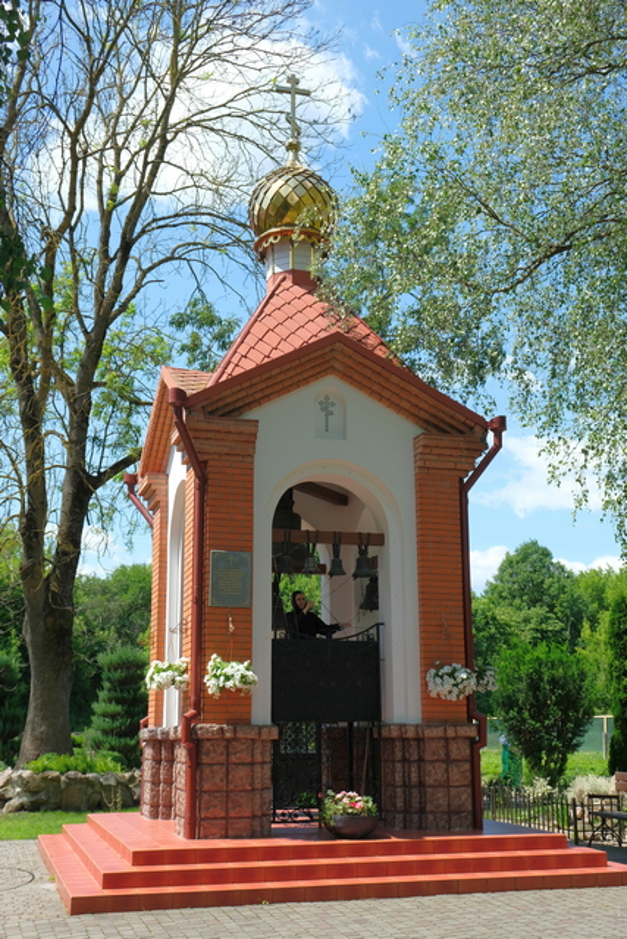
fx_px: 1044
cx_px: 314
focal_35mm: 40
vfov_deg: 48.4
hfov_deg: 33.4
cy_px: 470
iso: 200
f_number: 5.6
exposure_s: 1/400
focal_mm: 26.5
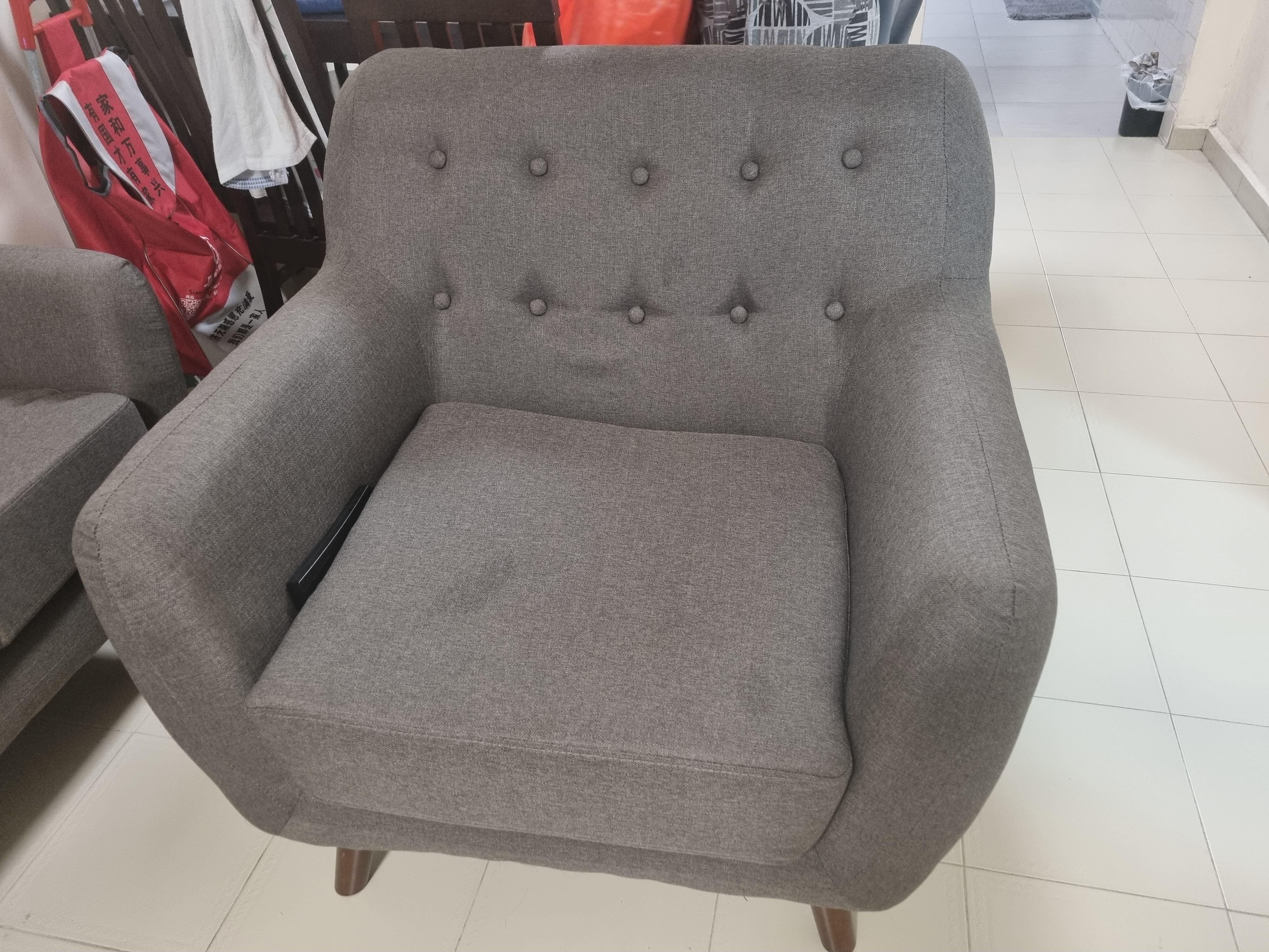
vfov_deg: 53.1
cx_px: 634
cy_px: 476
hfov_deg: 67.3
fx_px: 953
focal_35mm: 26
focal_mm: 5.4
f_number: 1.8
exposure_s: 1/25
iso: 500
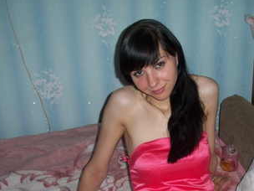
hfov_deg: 28.6
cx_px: 190
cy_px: 170
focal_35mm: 67
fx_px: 492
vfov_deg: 21.5
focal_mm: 7.9
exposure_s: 1/60
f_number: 3.4
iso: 64
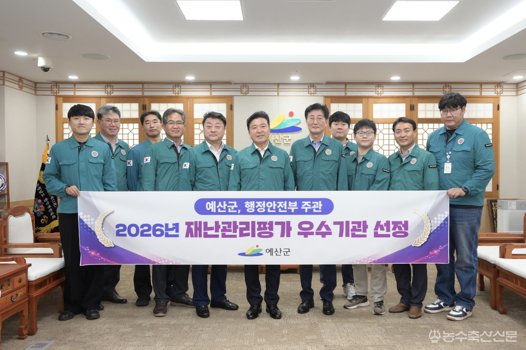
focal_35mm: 30
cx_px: 263
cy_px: 175
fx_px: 438
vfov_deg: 43.5
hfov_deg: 62.0
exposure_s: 1/200
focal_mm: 30
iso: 1250
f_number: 4
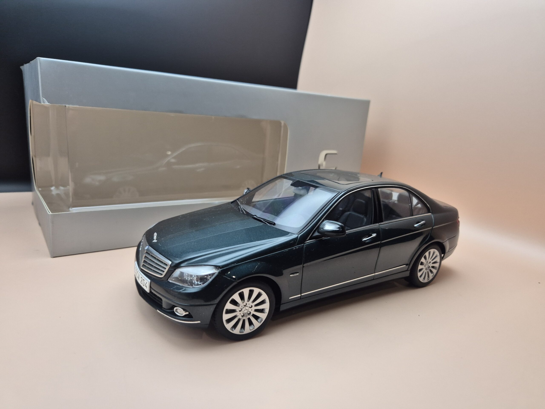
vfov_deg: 58.9
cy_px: 204
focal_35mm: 23
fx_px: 362
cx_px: 272
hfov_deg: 73.9
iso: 100
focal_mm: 5.4
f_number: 1.8
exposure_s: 1/180
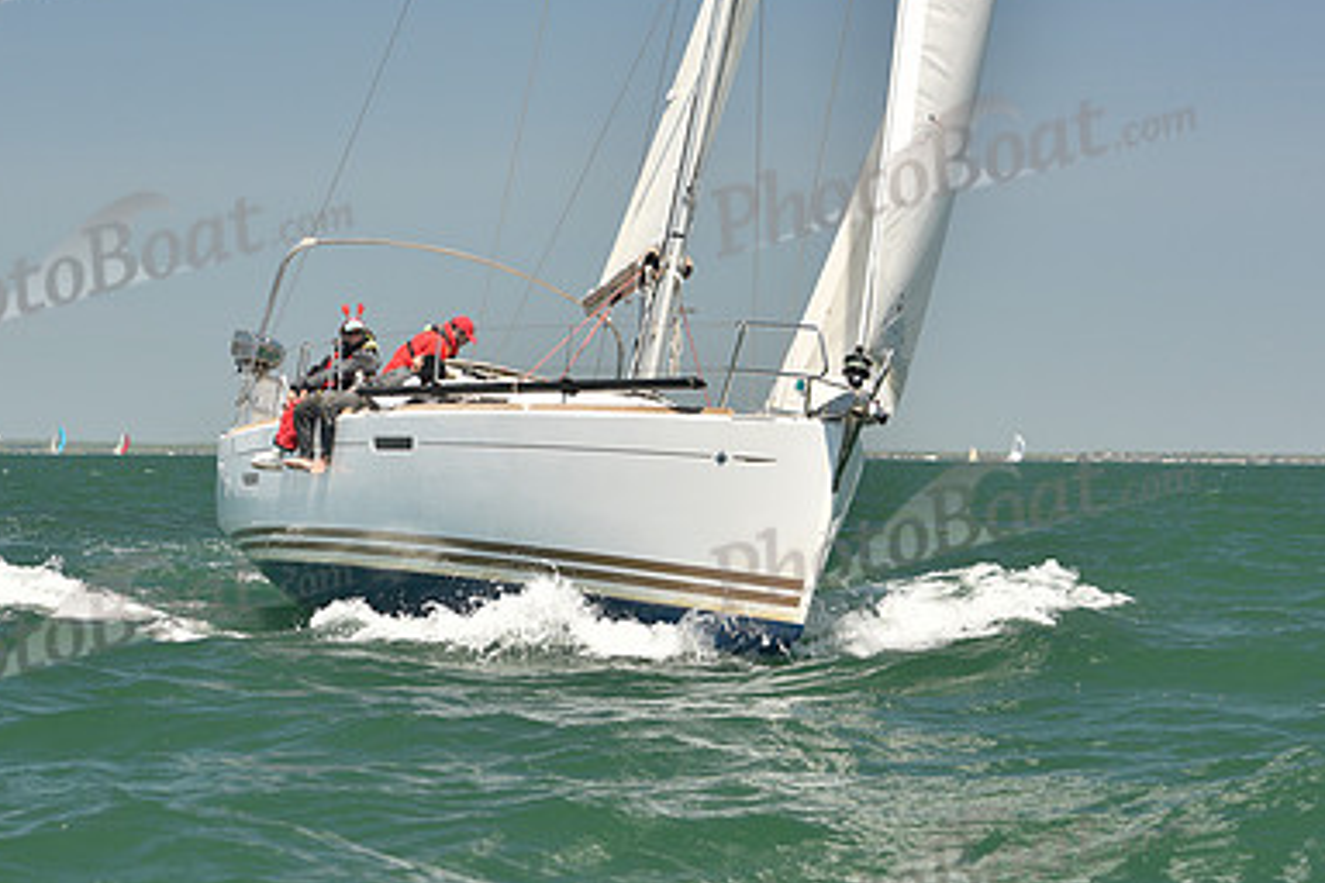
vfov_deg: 11.1
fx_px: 4564
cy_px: 395
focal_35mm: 124
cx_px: 535
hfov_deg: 16.5
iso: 250
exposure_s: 1/800
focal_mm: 82
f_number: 4.5
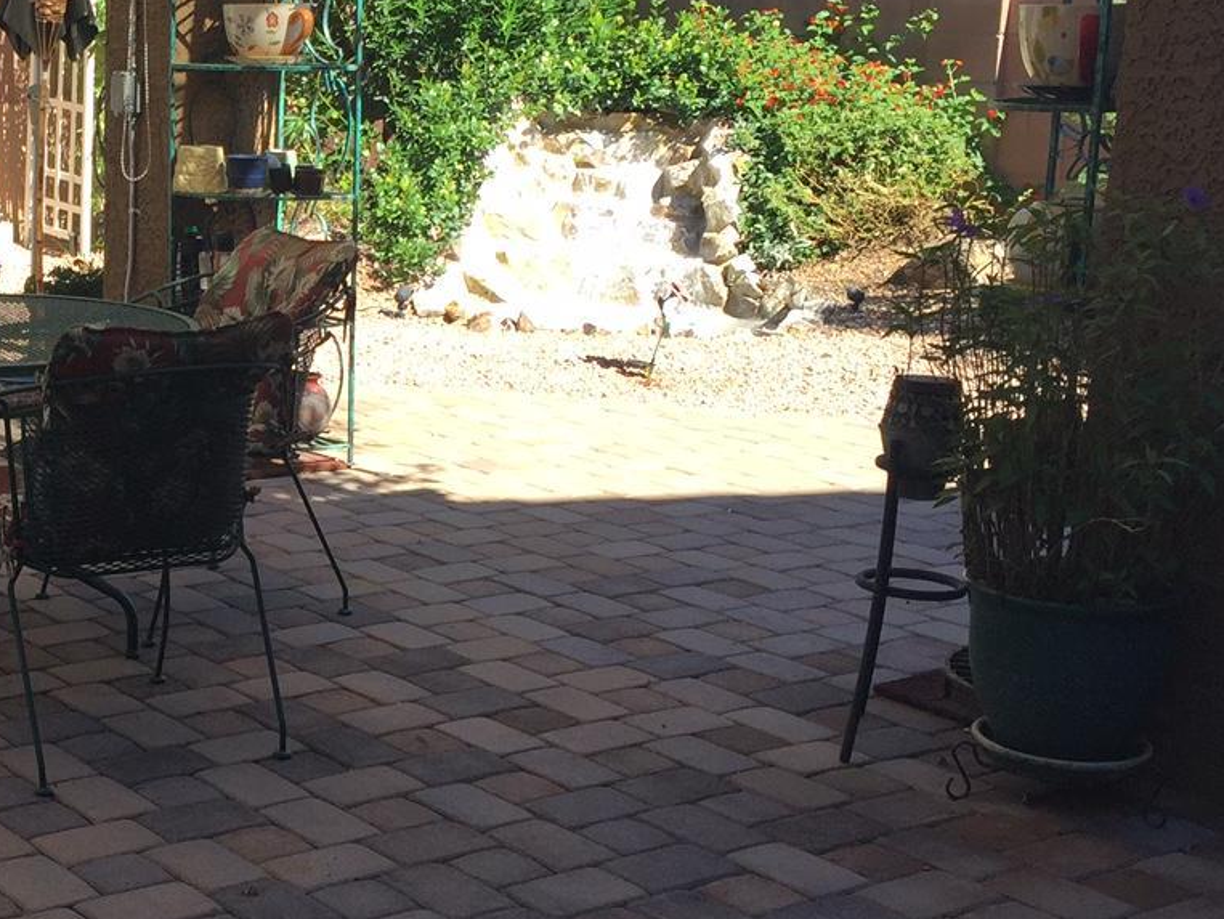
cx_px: 85
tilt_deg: -10.5
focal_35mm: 62
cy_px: 476
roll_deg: -1.0
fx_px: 2193
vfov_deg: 23.7
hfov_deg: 29.7
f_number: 2.2
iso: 32
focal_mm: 4.15
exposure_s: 1/581
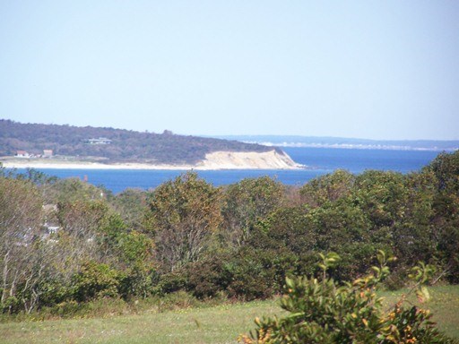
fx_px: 5039
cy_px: 172
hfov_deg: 5.2
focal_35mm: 380
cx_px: 230
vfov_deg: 3.9
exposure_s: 1/500
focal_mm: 63
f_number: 3.7
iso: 64
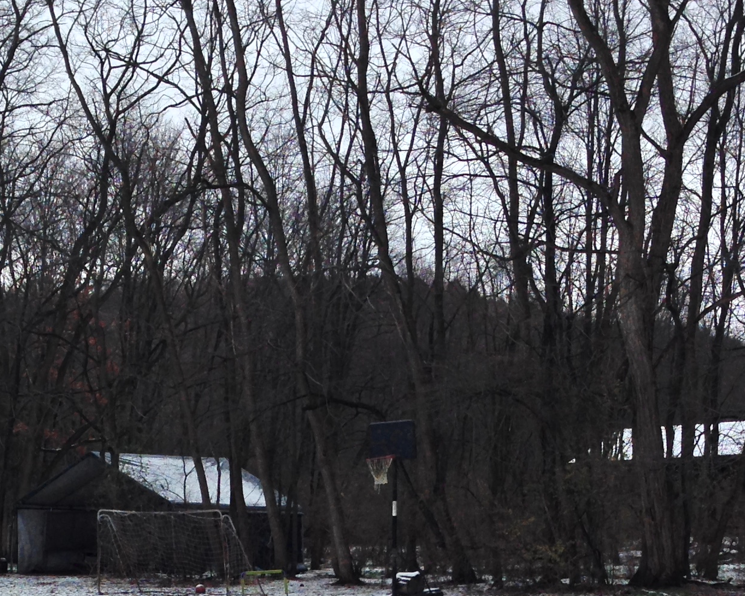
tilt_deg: -4.9
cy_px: 713
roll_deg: -1.6
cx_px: 306
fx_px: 1874
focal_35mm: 85
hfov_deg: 22.5
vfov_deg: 17.3
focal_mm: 4.12
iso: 50
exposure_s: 1/678
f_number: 2.4
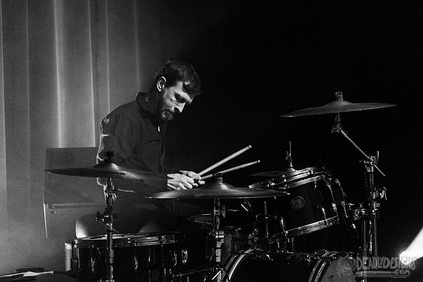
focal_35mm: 86
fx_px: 1008
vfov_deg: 15.9
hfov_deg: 23.7
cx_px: 254
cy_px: 109
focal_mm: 70
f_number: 3.2
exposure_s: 1/160
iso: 2500
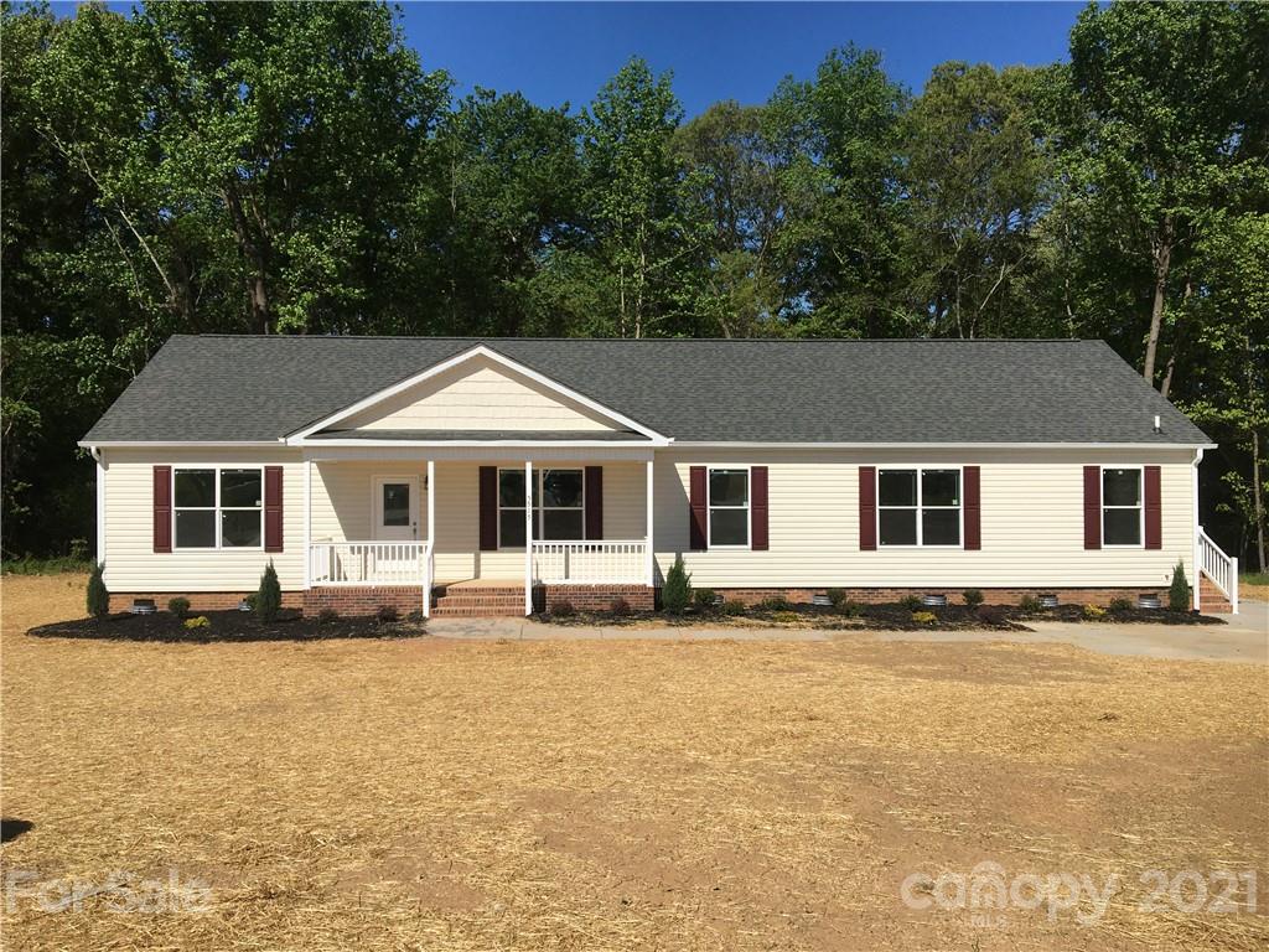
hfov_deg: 61.7
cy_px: 476
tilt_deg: -0.6
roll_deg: -0.3
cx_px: 634
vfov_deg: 48.2
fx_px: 1063
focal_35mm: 29
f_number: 2.2
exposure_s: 1/3497
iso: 25
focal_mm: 4.15
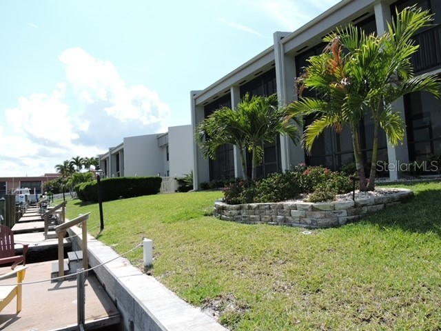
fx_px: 306
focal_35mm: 24
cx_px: 220
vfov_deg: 56.8
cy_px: 166
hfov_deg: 71.6
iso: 100
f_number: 3.3
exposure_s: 1/1000
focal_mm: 4.3
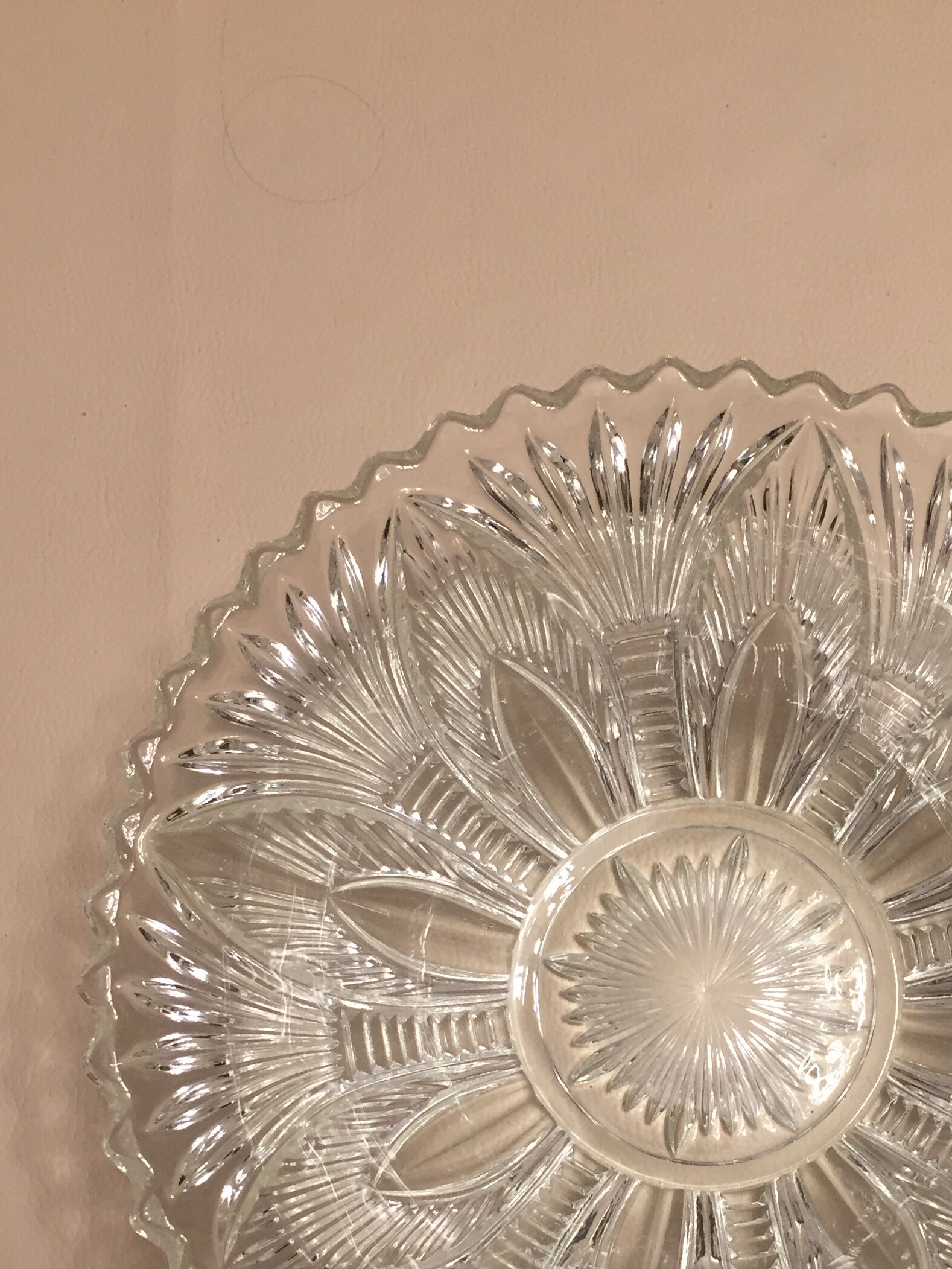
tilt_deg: -83.0
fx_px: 1650
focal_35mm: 45
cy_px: 970
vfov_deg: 40.7
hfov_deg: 31.8
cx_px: 681
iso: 100
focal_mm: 4.15
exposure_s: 1/33
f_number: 2.2
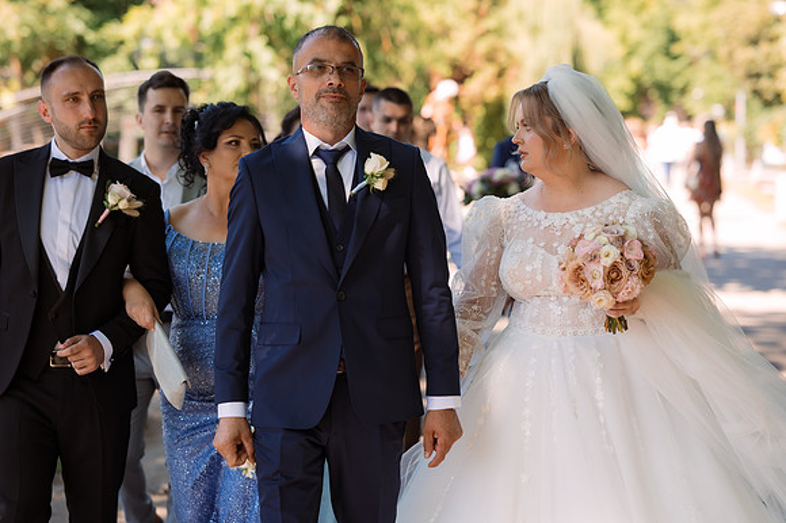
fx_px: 1855
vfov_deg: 16.1
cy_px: 262
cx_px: 393
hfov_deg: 23.9
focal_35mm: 85
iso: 200
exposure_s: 1/500
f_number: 2.8
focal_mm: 85
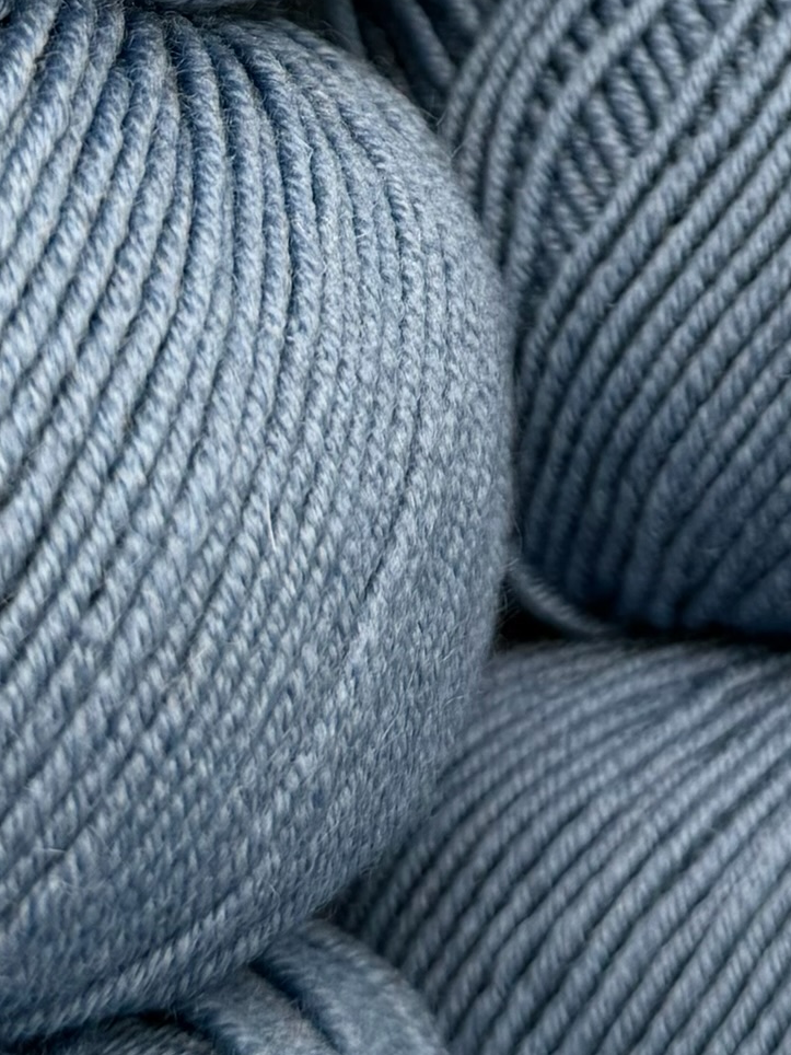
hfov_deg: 28.5
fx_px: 1554
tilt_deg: -1.1
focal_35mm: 51
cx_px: 429
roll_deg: +0.3
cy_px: 361
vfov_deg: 37.1
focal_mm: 6.76
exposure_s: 1/559
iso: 100
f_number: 1.78
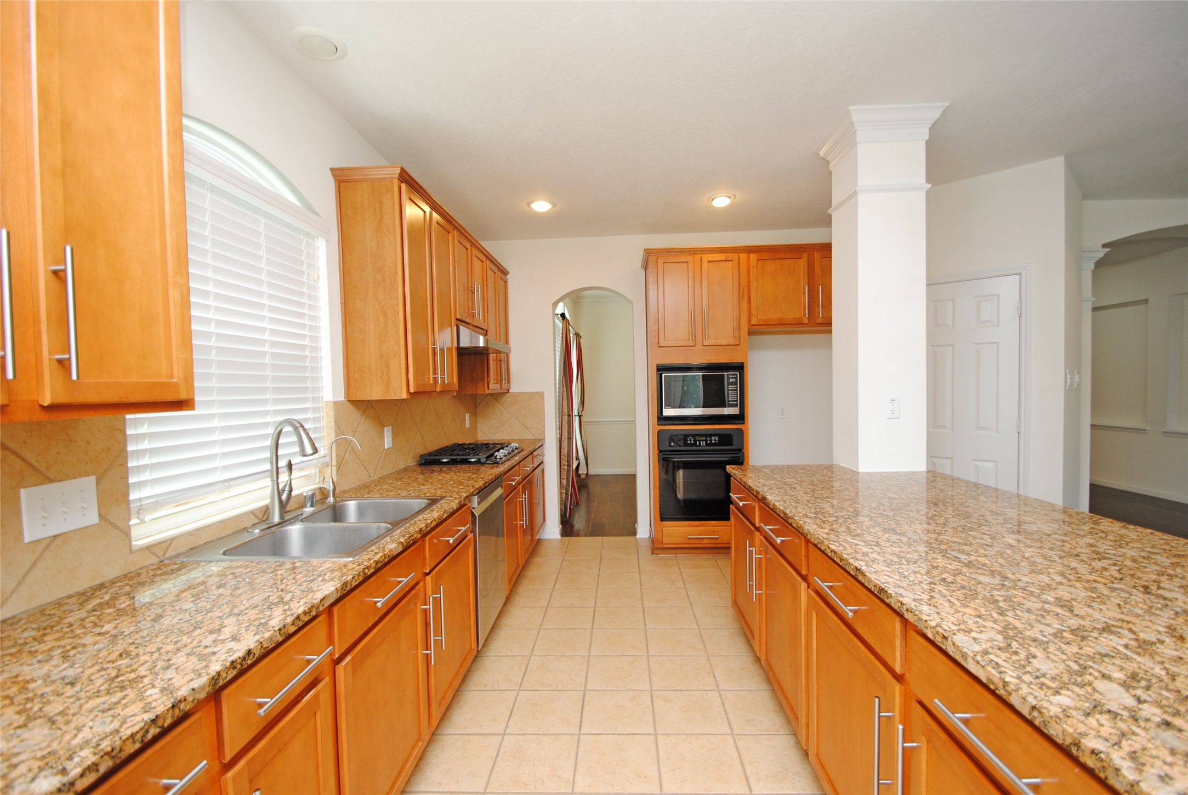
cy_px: 398
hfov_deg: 100.3
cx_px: 594
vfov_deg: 77.5
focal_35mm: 15
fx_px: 496
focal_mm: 10
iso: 200
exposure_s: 1/60
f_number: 4
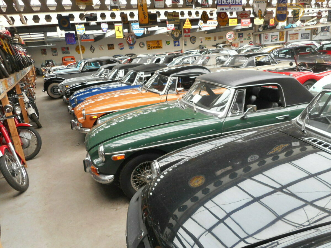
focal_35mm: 25
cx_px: 166
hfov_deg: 69.4
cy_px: 124
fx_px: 239
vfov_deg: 54.9
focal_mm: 4.5
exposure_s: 1/30
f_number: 3.7
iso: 160
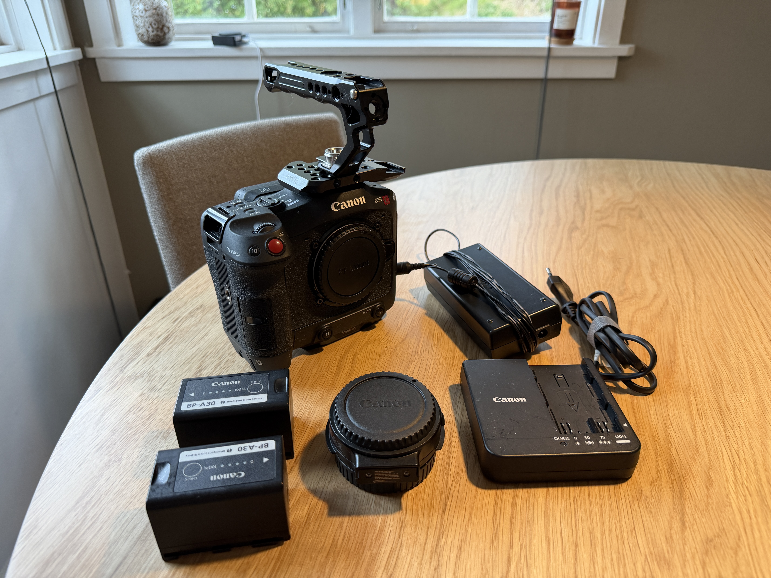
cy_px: 289
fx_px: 535
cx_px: 386
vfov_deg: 56.8
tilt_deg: -29.8
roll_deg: +0.4
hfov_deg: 71.6
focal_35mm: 24
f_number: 1.78
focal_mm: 6.76
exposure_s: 1/104
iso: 200
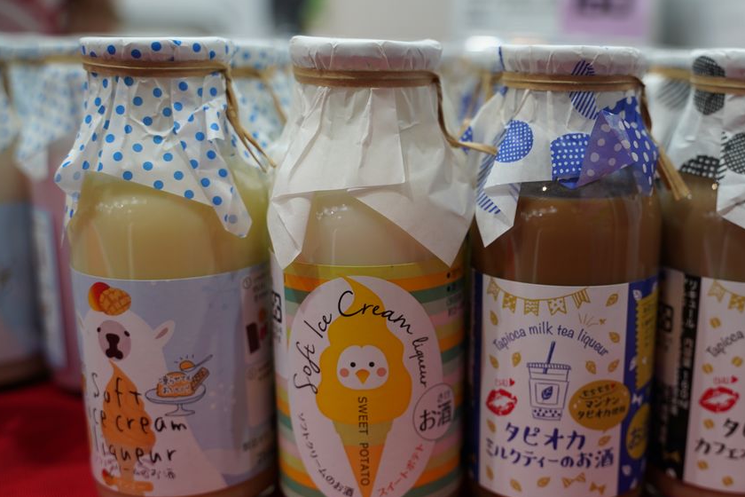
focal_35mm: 40
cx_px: 522
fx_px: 828
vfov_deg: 33.4
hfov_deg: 47.3
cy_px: 254
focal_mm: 28
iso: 320
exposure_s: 1/60
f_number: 4
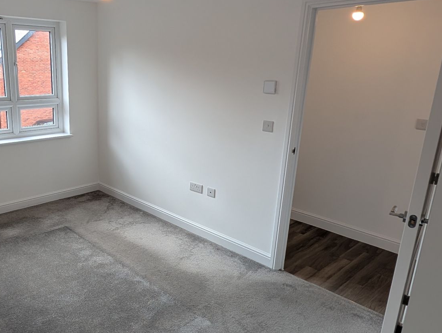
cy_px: 163
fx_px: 332
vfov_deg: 53.2
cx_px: 122
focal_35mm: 26
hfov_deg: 64.1
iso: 48
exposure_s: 1/234
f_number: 1.7
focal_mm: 2.02
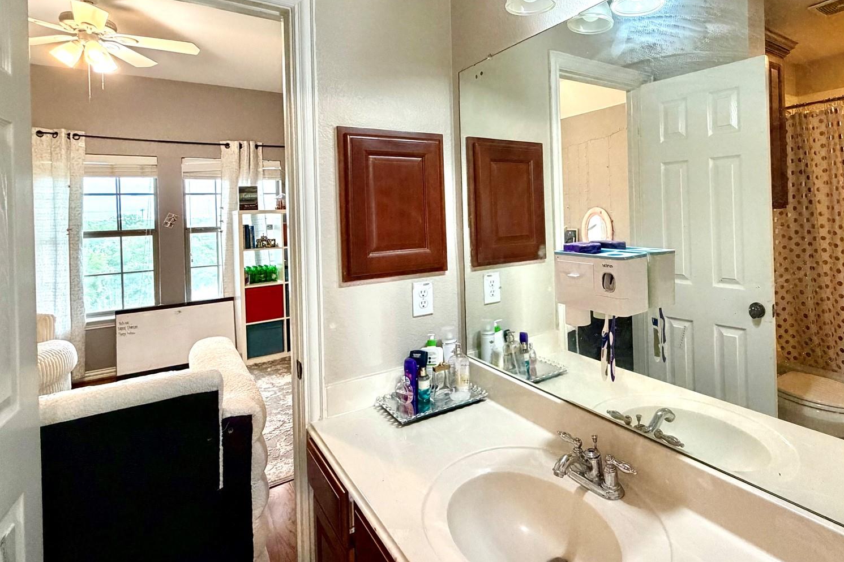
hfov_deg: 82.7
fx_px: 469
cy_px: 210
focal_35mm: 20
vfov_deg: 61.1
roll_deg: +2.2
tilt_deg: -0.1
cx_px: 516
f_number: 2.2
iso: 500
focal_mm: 2.22
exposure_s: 1/60
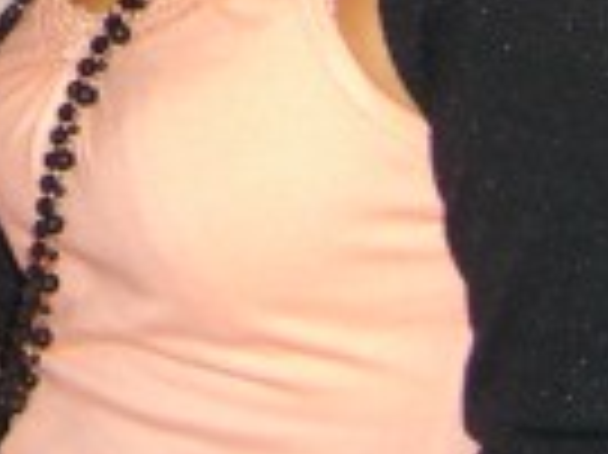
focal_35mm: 169
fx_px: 2966
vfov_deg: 8.4
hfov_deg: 11.4
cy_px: -396
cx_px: -149
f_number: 2.8
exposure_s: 1/60
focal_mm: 7.9
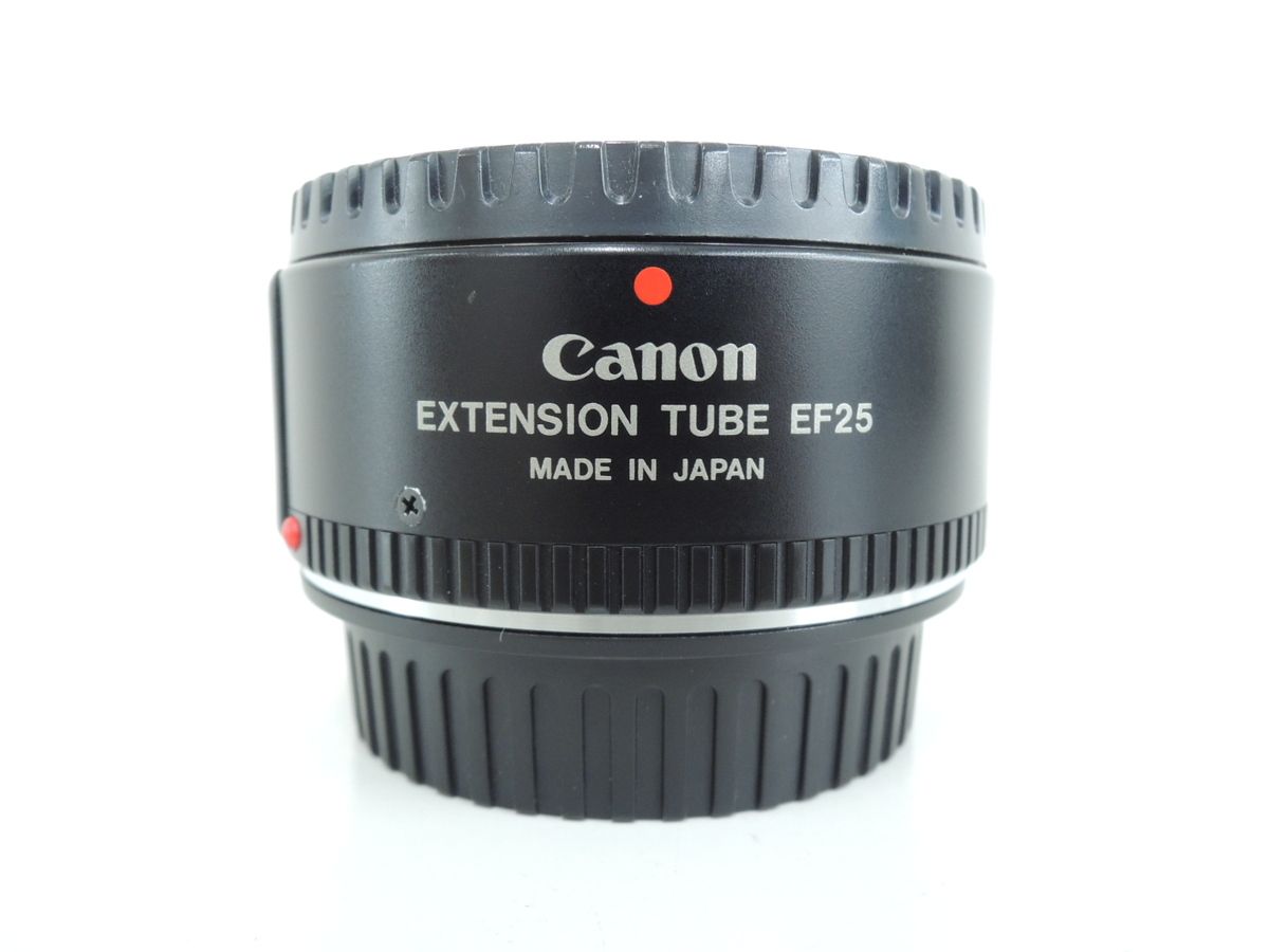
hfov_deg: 63.4
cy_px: 476
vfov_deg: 49.7
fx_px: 1026
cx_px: 634
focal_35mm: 28
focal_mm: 5
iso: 400
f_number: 2.8
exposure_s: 1/30
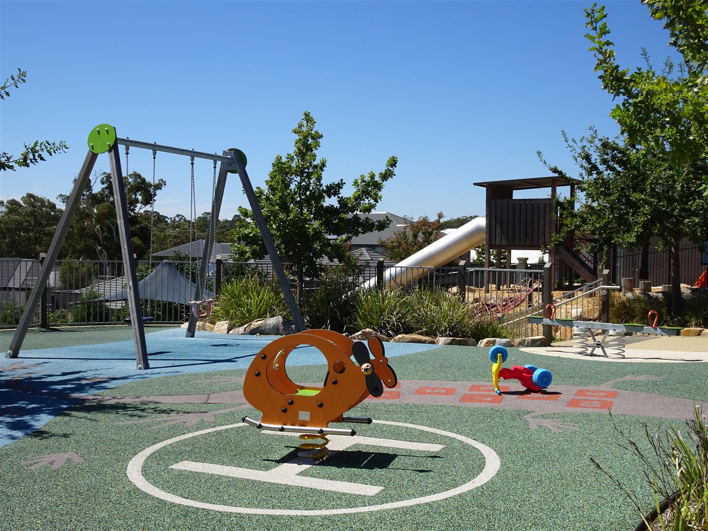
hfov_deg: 46.8
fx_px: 818
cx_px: 354
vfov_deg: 36.0
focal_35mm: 40
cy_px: 266
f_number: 4
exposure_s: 1/800
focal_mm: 6.8
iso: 80
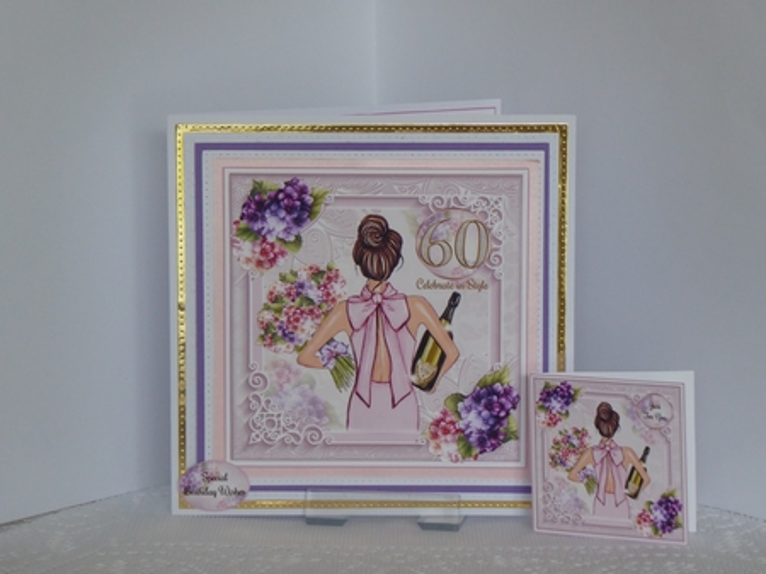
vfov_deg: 12.7
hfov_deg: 16.8
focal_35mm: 117
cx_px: 383
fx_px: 2588
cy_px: 287
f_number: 5.1
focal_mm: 19
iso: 320
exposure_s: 1/60
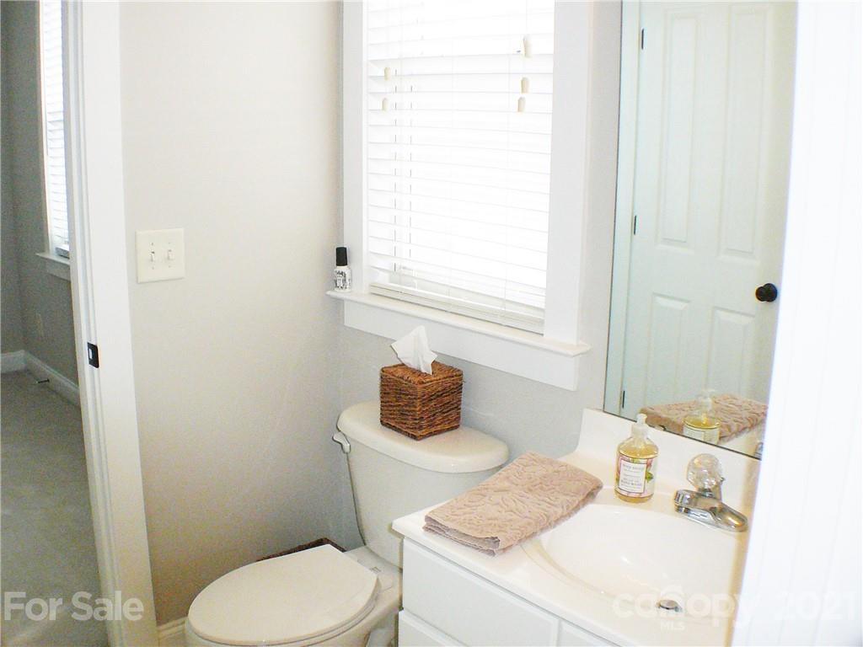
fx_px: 1172
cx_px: 432
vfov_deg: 30.9
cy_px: 324
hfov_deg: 40.4
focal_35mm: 47
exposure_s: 1/160
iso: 200
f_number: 3.3
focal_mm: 7
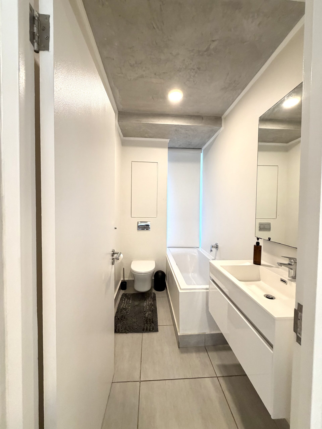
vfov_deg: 102.1
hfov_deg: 85.7
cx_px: 161
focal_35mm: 14
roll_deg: -0.8
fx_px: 174
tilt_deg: -2.6
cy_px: 214
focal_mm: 2.22
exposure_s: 1/100
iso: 250
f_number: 2.2
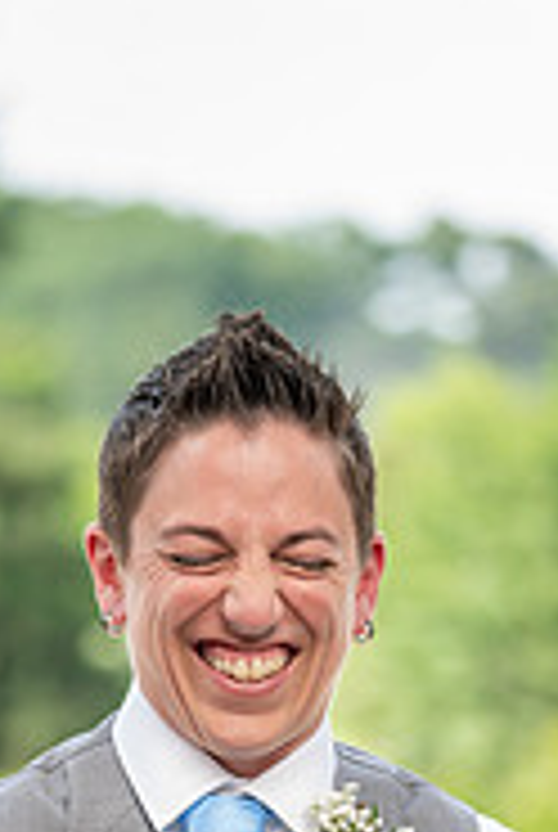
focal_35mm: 204
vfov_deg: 9.9
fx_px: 4725
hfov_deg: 6.8
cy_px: 985
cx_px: 225
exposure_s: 1/250
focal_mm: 84
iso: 50
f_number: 2.8
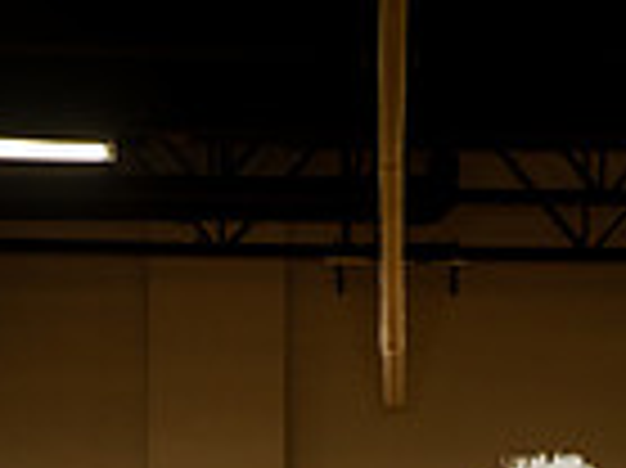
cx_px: 378
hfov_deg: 10.9
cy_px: 1008
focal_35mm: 181
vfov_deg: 7.8
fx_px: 3270
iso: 800
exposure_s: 1/160
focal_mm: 58
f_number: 7.1
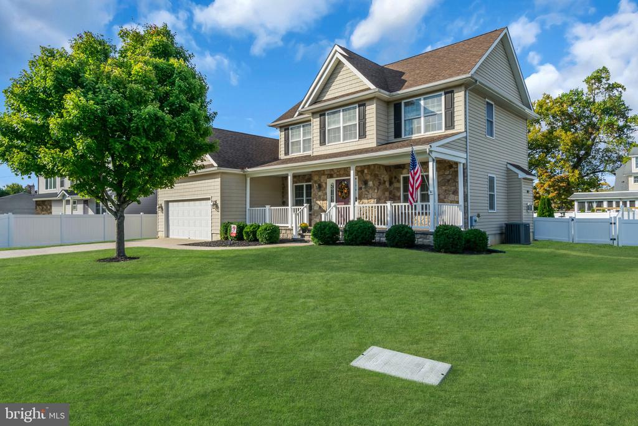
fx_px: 390
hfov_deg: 78.6
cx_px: 319
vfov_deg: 57.2
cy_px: 213
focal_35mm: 22
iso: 320
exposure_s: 1/160
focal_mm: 22
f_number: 16
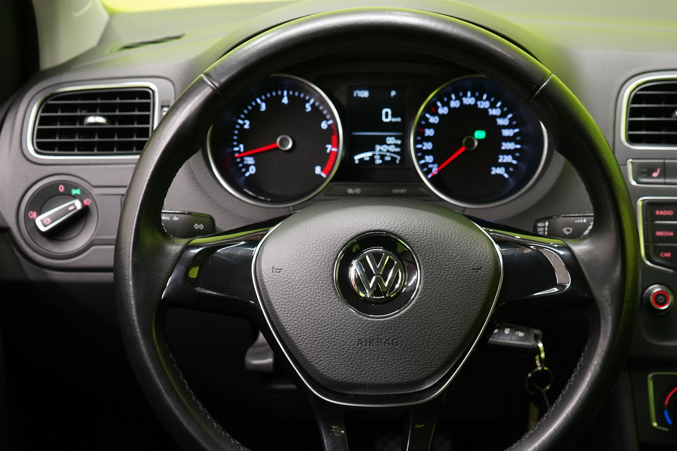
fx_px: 921
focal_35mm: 49
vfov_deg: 27.4
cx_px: 377
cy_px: 277
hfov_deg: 40.3
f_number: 5
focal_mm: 35
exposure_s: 1/20
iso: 1250
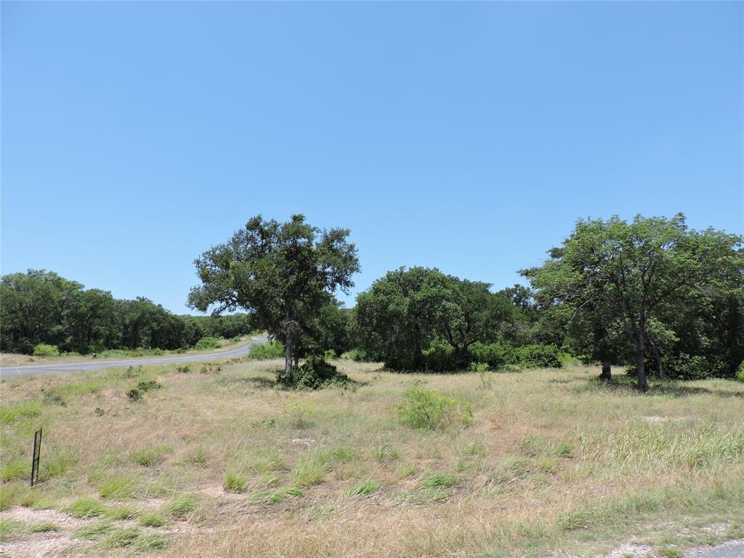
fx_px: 516
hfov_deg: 71.6
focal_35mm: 24
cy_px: 279
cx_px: 372
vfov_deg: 56.8
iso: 100
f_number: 3
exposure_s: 1/1000
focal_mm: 4.3
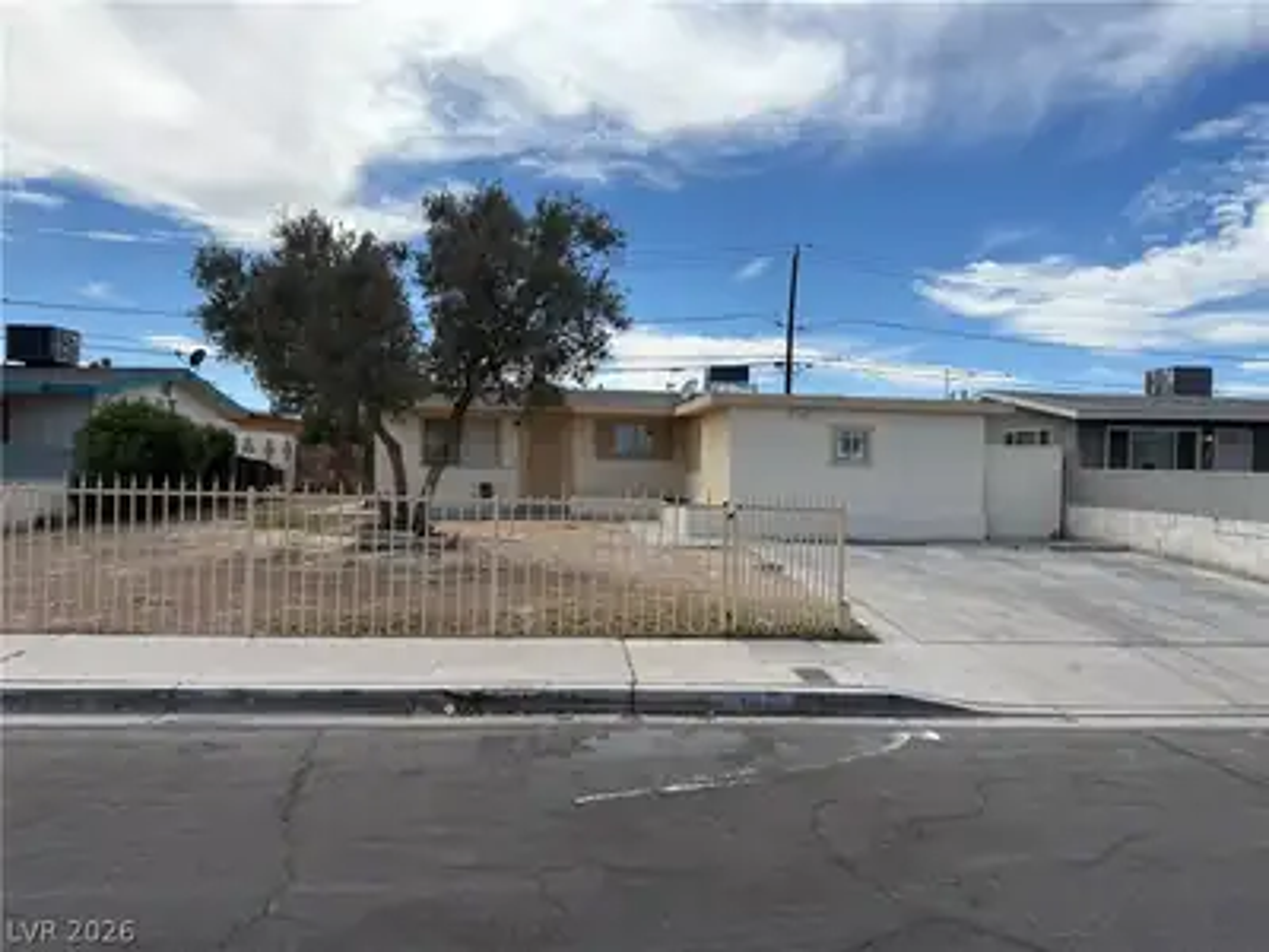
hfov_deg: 71.6
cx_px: 634
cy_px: 476
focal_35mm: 24
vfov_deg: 56.8
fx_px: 880
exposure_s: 1/5319
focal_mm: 6.76
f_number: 1.78
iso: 80
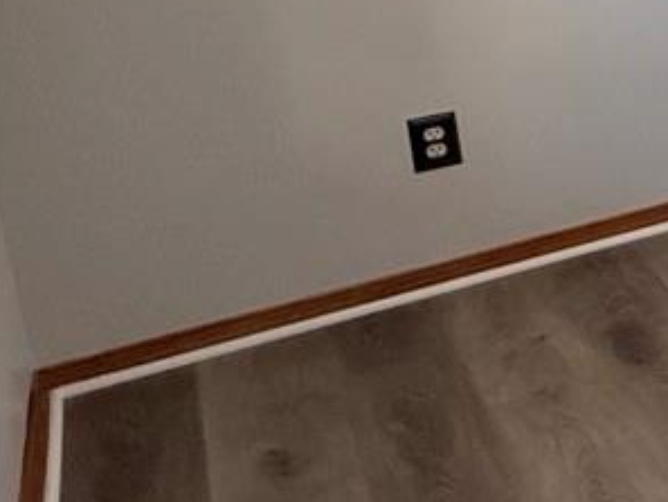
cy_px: -108
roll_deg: -0.9
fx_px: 1274
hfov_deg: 15.8
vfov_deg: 20.7
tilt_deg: -9.8
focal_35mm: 66
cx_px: 1561
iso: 250
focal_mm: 2.22
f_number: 2.2
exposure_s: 1/120
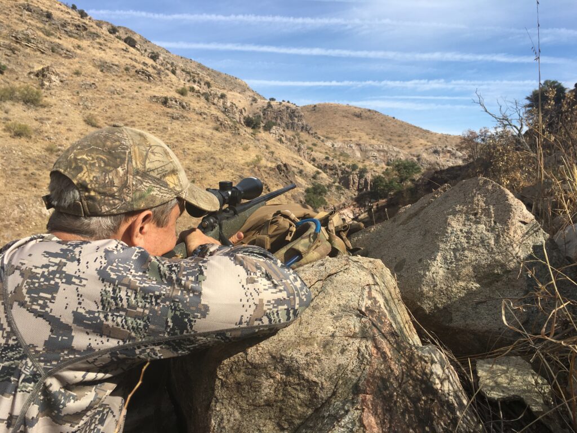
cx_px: 288
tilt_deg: -1.5
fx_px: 483
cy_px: 216
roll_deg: +0.6
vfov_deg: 48.2
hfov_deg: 61.7
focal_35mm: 29
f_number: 2.2
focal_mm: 4.15
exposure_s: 1/1374
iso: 25
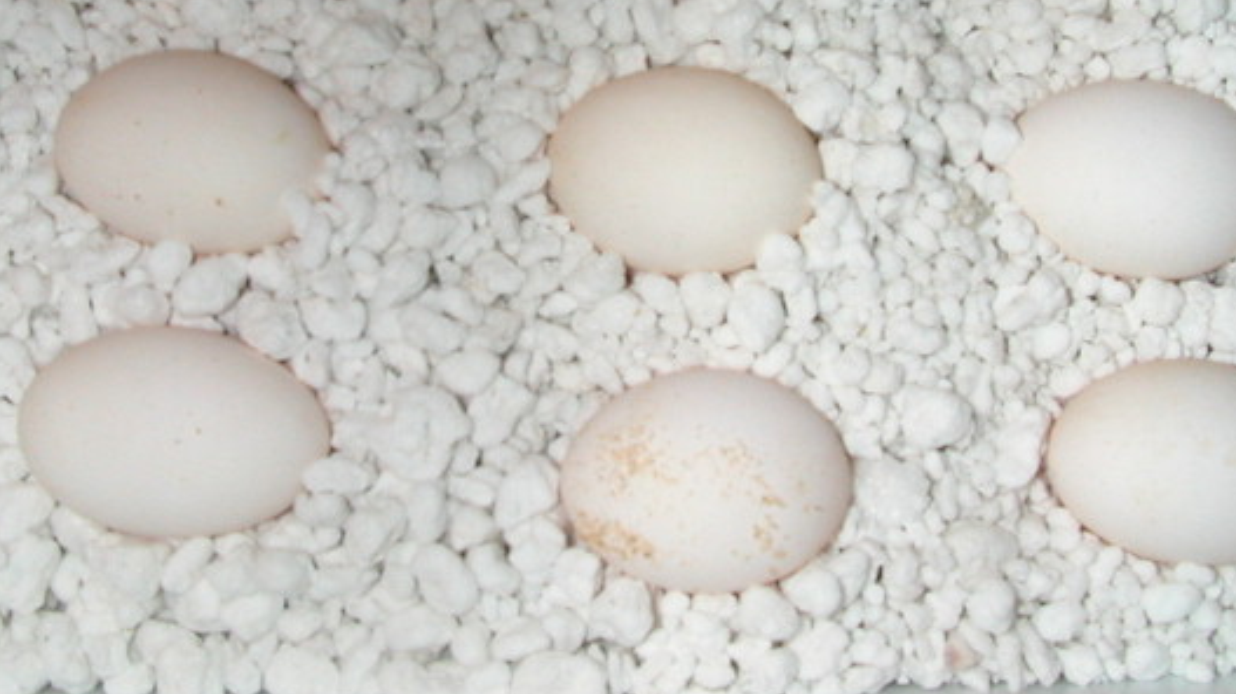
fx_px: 1605
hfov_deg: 42.1
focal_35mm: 49
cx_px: 652
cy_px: 159
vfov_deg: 24.1
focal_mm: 5.6
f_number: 4.5
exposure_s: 1/59.9
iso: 100
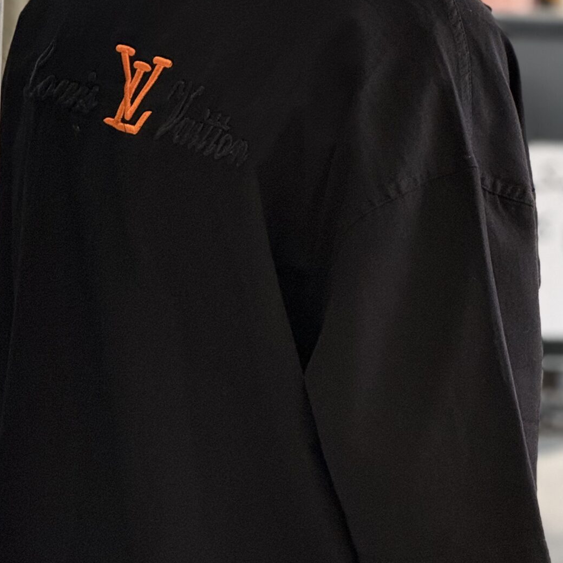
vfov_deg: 6.7
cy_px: 245
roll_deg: -2.7
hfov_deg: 6.7
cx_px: 264
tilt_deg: -2.4
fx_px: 4803
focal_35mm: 261
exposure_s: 1/100
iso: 200
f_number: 2.8
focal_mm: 15.66
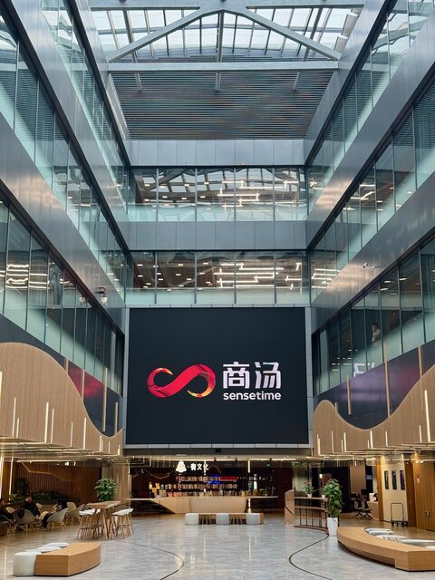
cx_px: 218
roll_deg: -0.6
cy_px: 290
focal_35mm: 48
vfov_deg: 39.7
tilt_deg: +12.9
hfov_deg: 30.3
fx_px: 804
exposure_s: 1/160
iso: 100
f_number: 1.78
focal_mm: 6.76
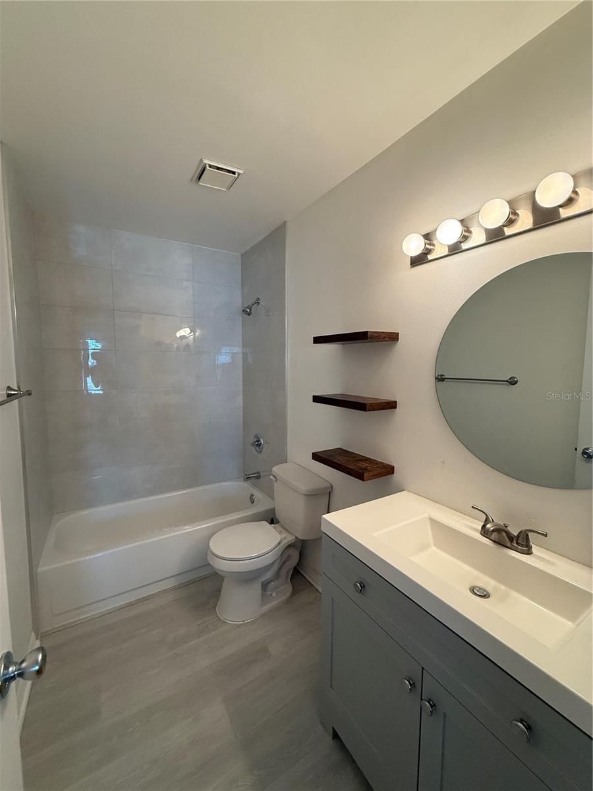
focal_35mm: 14
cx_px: 296
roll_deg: -1.1
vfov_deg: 102.1
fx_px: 320
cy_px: 396
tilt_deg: -5.5
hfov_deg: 85.7
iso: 320
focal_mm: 2.22
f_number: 2.2
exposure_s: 1/120
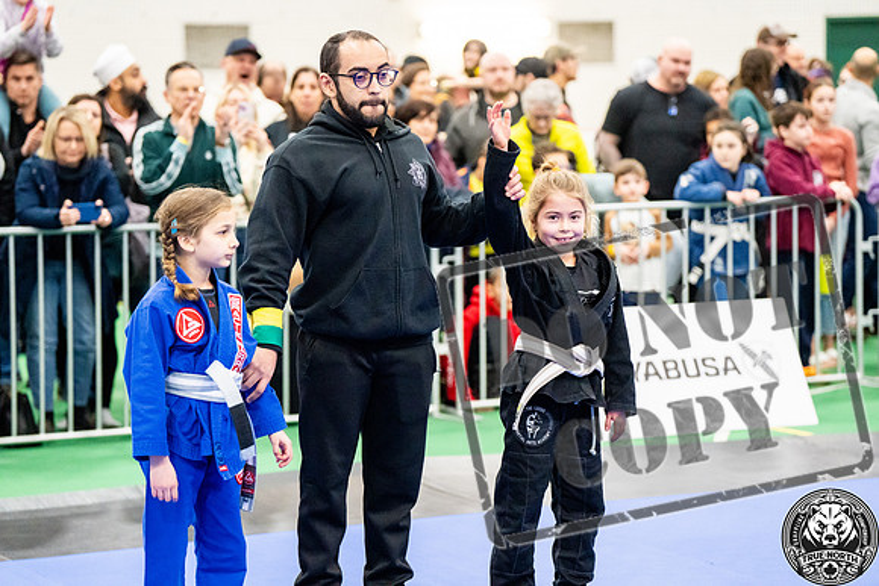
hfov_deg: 18.9
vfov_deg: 12.7
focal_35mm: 108
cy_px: 293
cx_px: 440
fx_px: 2637
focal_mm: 108
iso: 6400
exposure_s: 1/500
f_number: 2.8
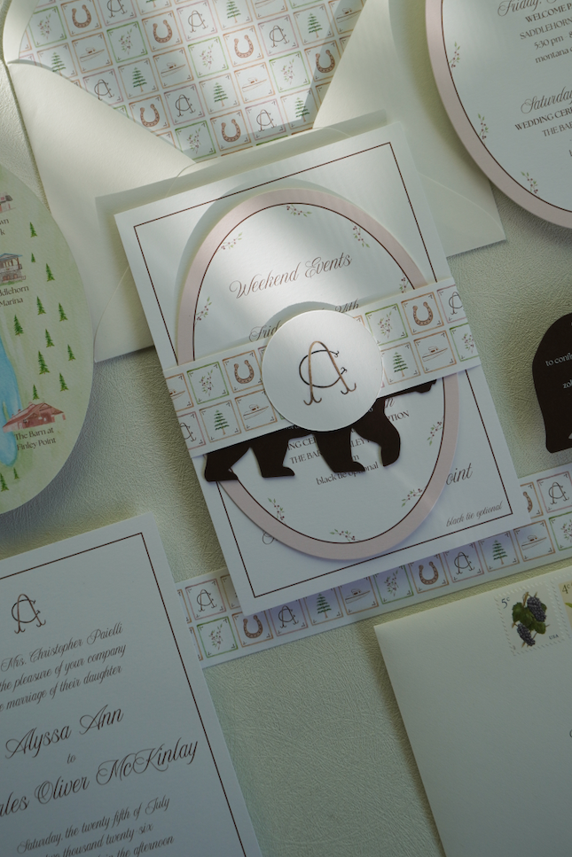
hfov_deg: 29.5
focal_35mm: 46
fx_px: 1088
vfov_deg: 42.7
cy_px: 324
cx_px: 292
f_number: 4.5
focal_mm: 23
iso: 100
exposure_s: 1/200
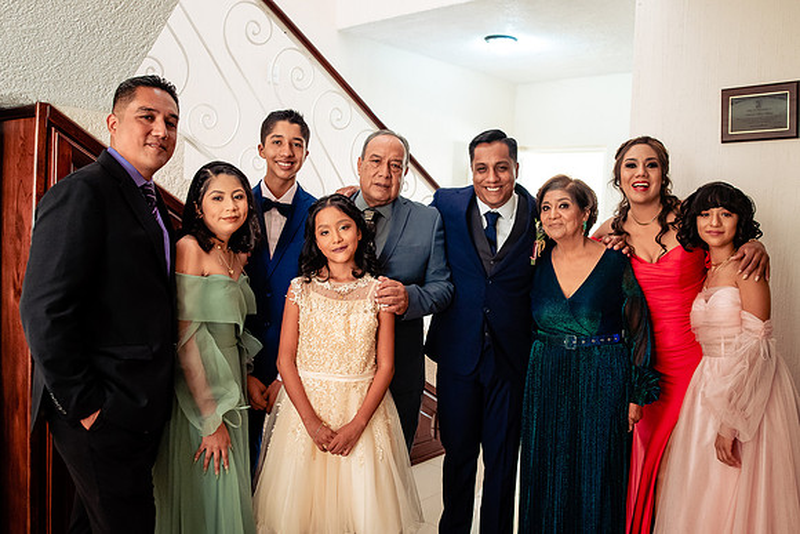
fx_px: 669
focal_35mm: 30
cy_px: 248
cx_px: 412
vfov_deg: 43.5
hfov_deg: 61.7
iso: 1600
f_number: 3.2
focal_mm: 24
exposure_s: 1/80
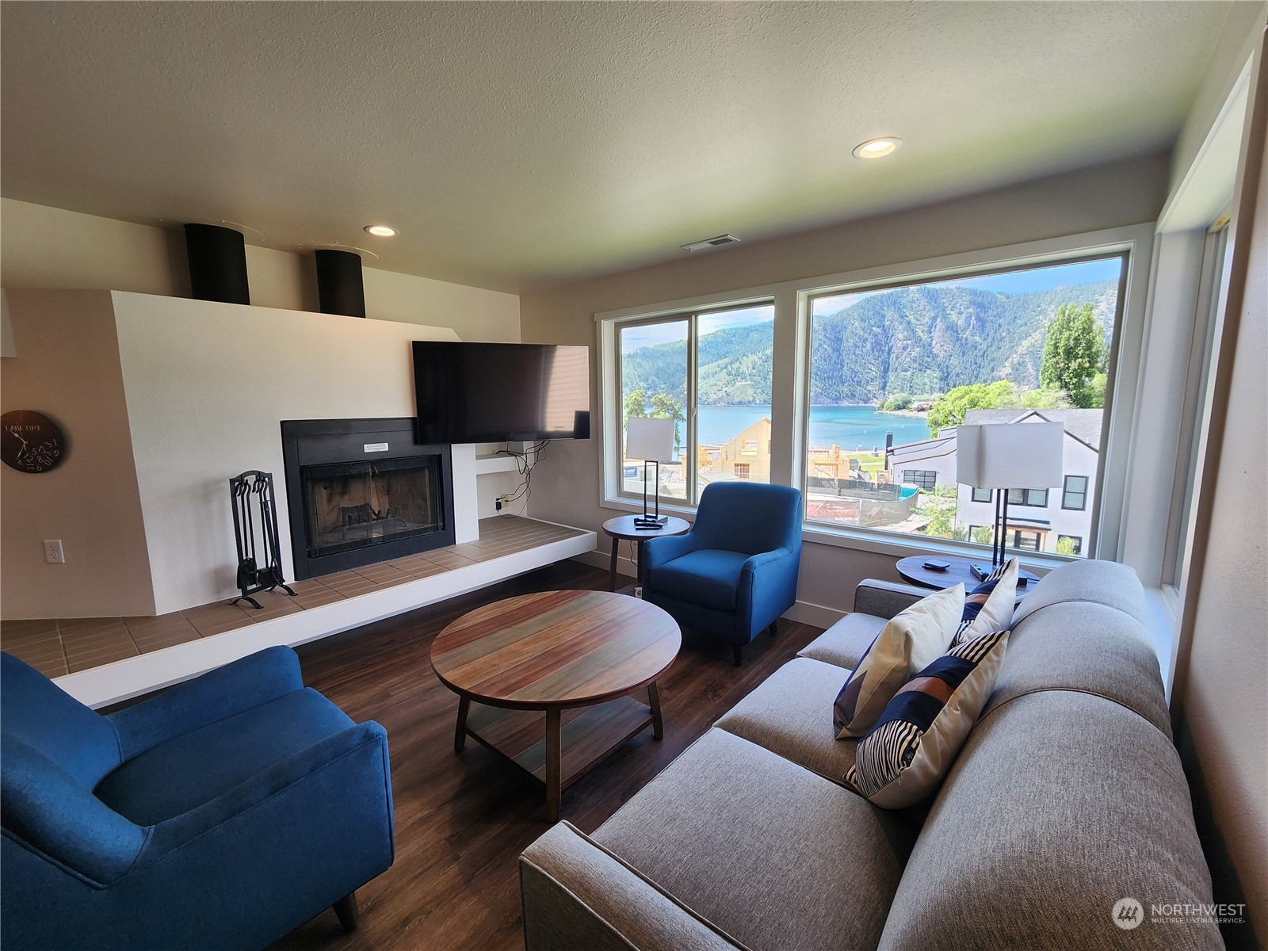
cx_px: 634
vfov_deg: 89.9
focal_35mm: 13
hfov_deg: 106.2
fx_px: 476
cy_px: 476
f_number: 2.2
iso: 64
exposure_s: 1/120
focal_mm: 2.2
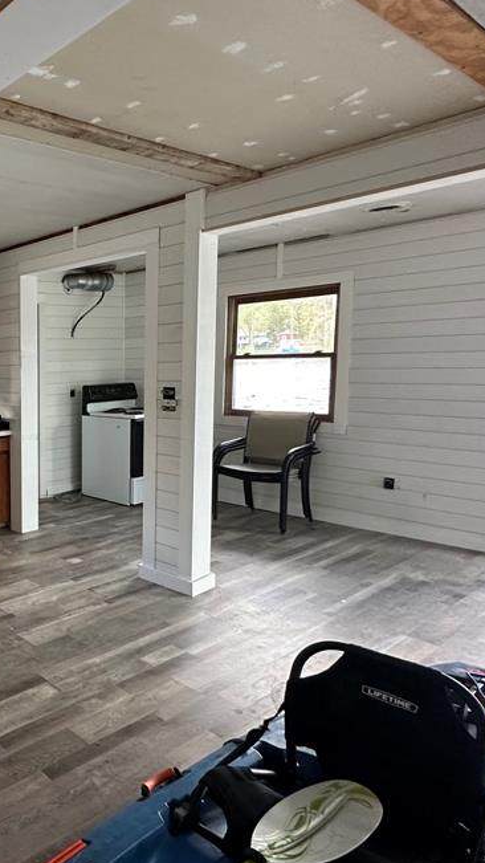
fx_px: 549
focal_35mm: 24
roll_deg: +1.3
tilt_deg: -6.8
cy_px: 424
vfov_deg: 76.3
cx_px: -97
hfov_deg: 36.7
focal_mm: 2.22
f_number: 2.2
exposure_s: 1/99
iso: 250
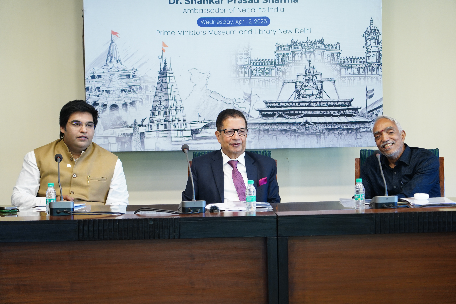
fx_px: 1279
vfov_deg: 13.6
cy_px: 152
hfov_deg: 20.2
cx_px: 228
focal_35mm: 101
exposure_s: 1/125
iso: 1600
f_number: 4
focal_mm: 101
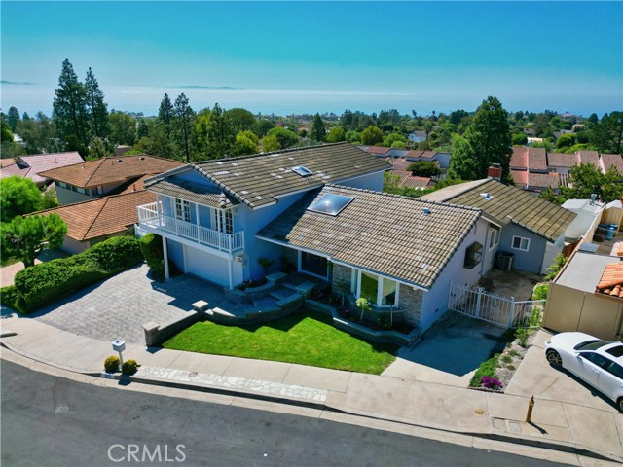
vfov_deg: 56.8
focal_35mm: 24
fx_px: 432
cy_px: 234
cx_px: 312
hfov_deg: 71.6
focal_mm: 6.72
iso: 140
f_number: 1.7
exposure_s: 1/4000
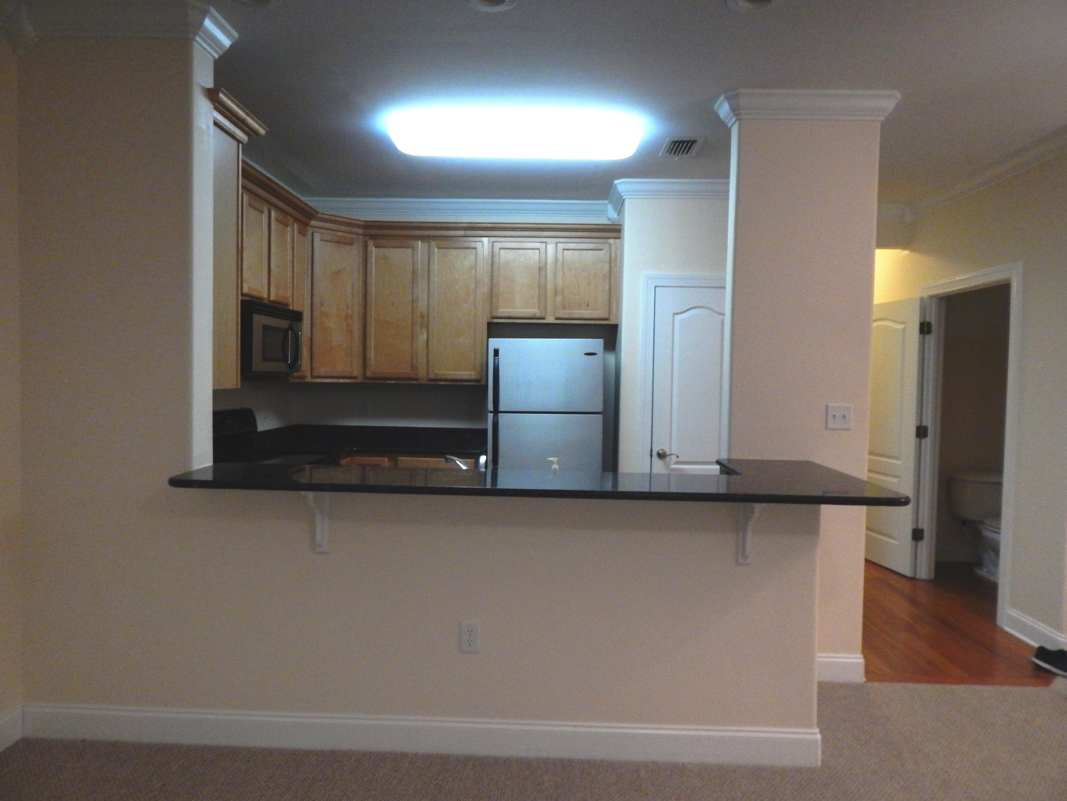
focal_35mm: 23
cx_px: 534
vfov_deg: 58.9
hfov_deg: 73.9
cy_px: 400
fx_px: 709
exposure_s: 1/30
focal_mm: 4
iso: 400
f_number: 3
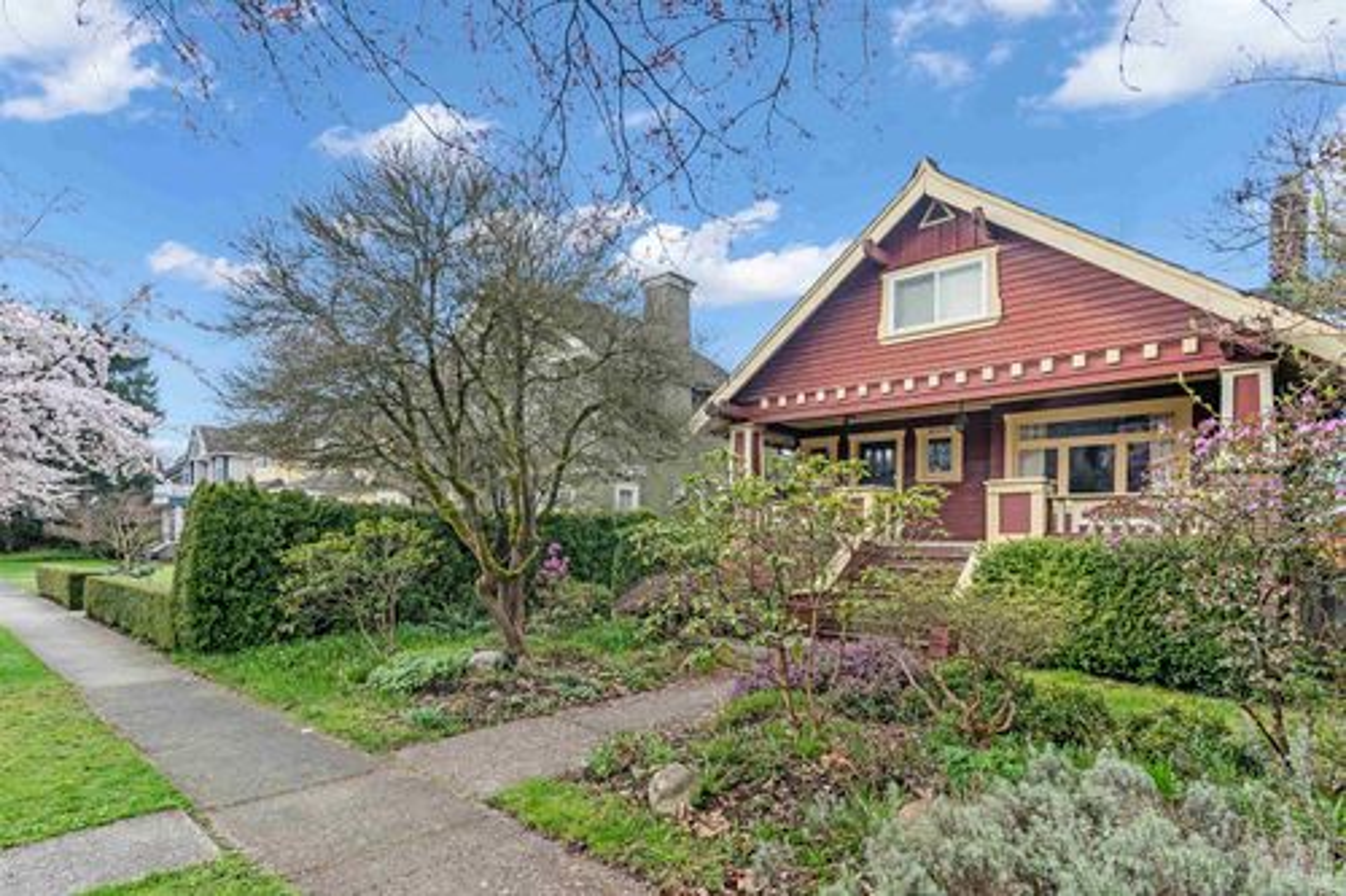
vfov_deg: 73.7
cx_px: 673
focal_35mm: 16
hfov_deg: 96.8
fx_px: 598
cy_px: 448
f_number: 8
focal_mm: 16
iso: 100
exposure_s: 1/60
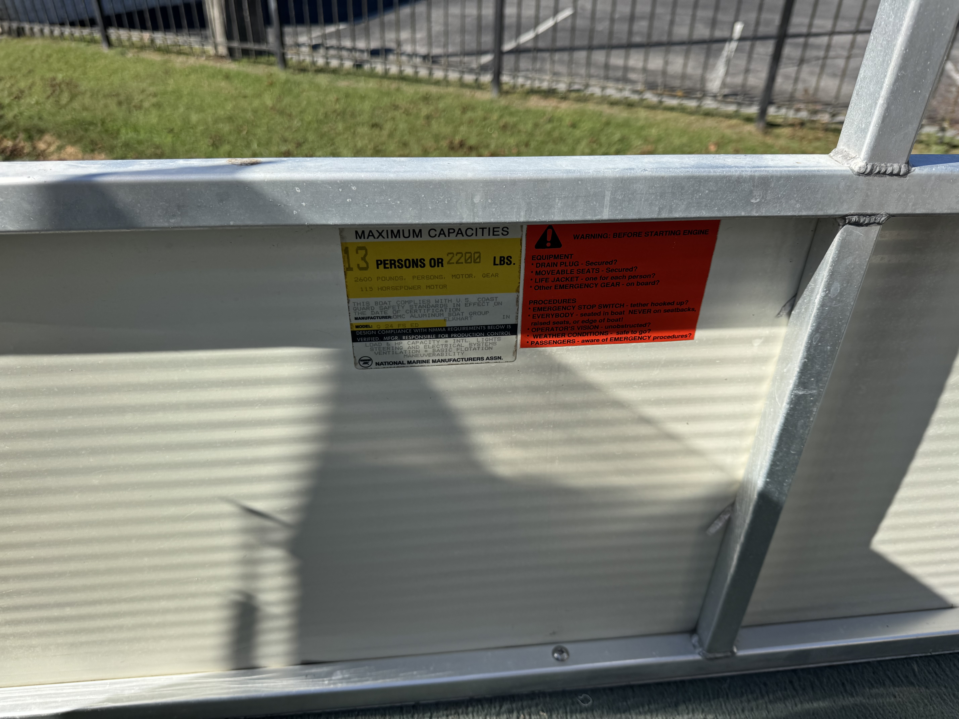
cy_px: 360
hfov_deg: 71.6
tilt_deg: -33.8
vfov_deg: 56.8
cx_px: 480
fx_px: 665
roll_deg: -0.9
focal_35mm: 24
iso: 80
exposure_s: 1/3597
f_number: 1.78
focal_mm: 6.76
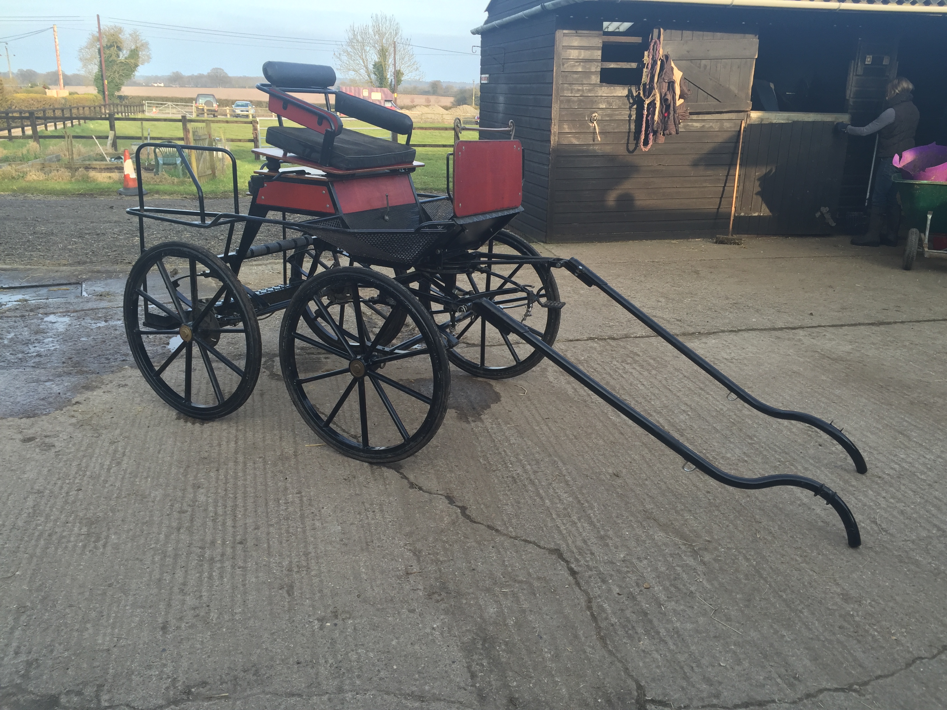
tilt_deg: -18.5
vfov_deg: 48.2
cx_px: 474
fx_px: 793
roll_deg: -1.7
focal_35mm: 29
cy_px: 355
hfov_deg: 61.7
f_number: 2.2
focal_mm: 4.15
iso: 32
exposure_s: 1/161
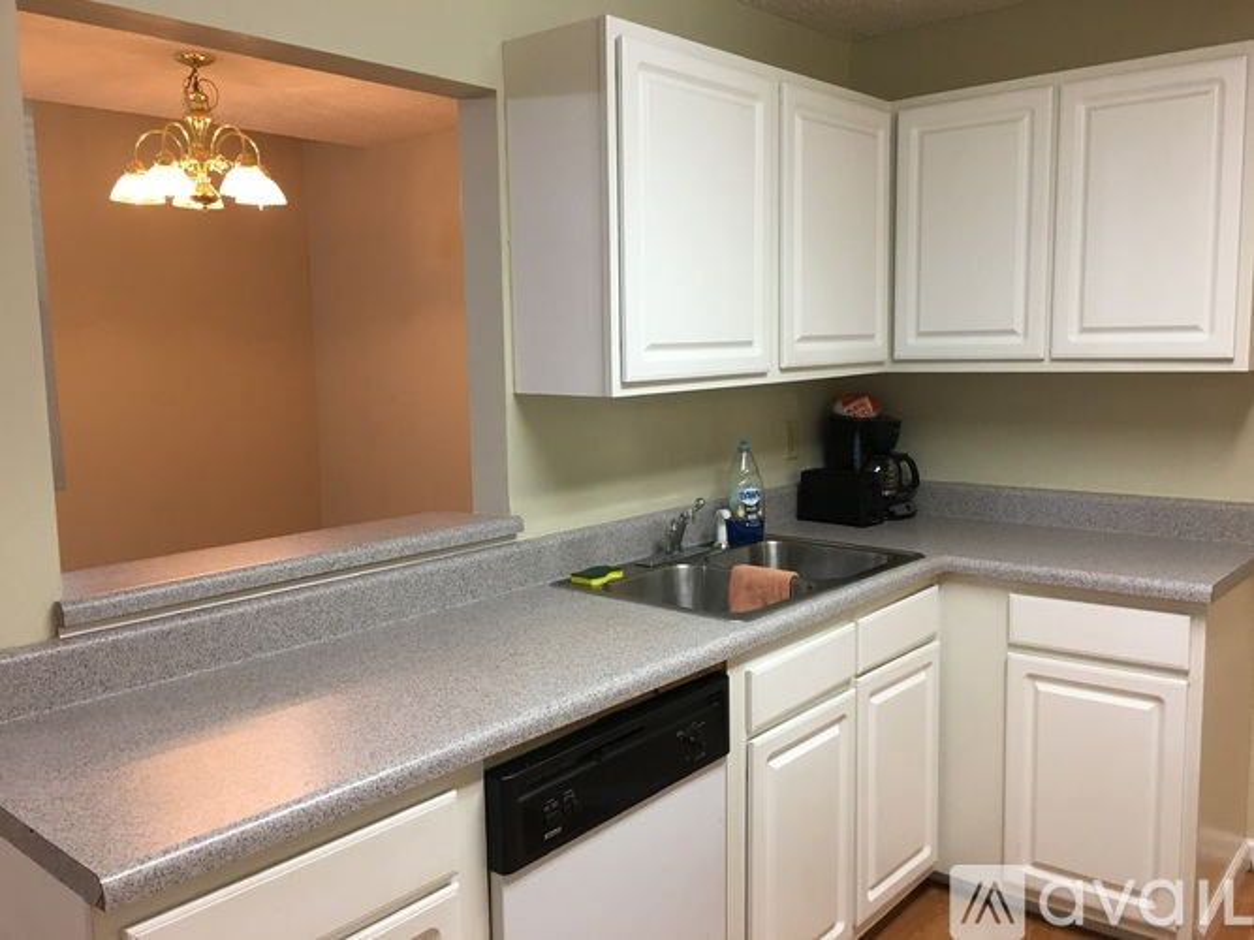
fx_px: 1050
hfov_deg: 61.7
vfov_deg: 48.2
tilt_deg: -5.2
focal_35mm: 29
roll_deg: +1.0
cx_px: 627
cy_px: 470
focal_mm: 4.15
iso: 40
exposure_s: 1/15
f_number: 2.2
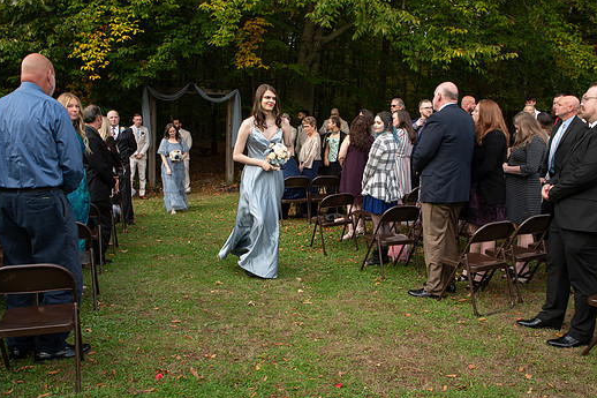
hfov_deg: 60.3
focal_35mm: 31
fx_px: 514
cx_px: 281
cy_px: 173
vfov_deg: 42.2
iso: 400
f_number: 6.3
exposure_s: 1/200
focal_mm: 24
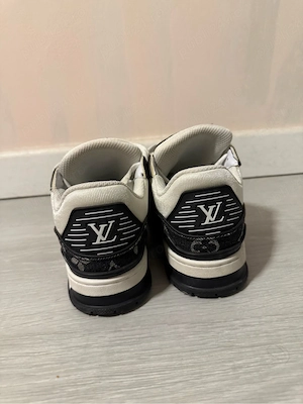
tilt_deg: -23.0
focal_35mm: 24
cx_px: 152
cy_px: 202
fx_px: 280
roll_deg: +5.4
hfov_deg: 56.8
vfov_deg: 71.6
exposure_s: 1/50
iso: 500
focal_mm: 6.76
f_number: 1.78
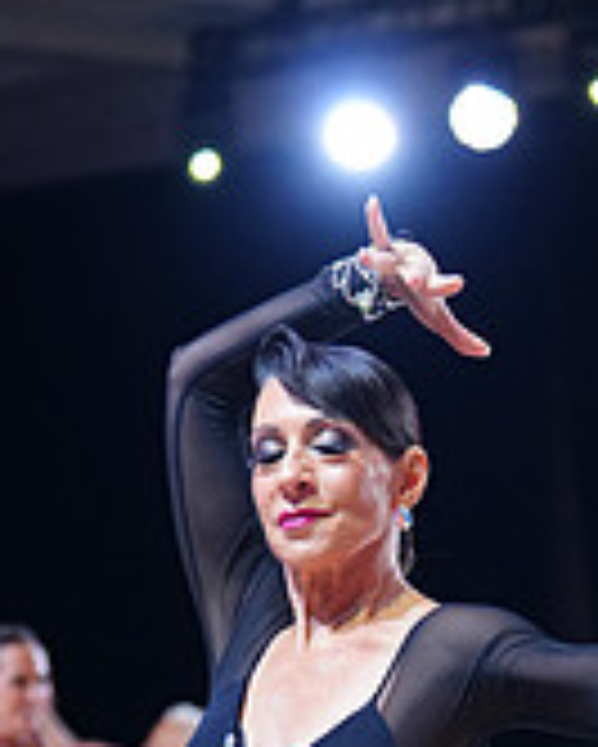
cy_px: 1107
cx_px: 614
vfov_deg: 8.3
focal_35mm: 229
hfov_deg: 6.7
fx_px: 5062
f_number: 2.8
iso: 1250
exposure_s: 1/640
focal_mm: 70
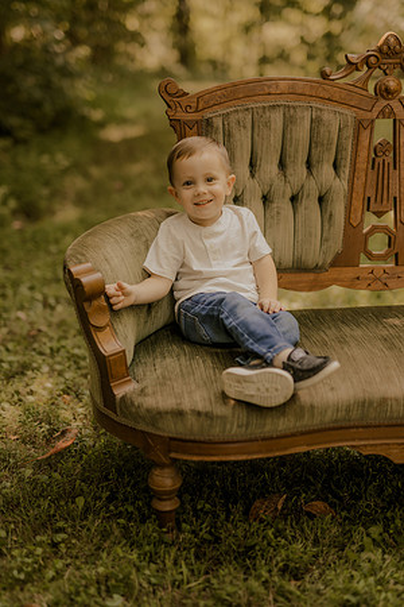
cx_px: 202
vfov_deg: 39.6
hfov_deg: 27.0
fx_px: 842
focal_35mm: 50
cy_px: 304
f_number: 1.6
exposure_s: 1/640
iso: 400
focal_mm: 50
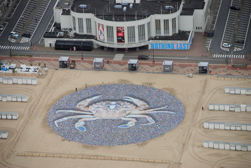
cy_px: 84
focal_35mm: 202
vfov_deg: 6.8
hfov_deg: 10.1
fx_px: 1414
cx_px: 126
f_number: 5.6
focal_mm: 135
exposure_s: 1/320
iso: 320
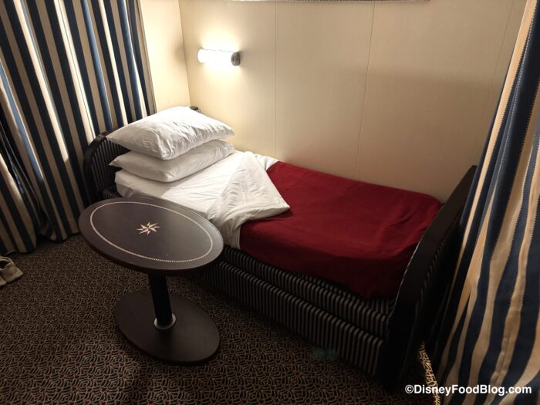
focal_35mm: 24
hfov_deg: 71.6
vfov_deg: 56.8
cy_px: 202
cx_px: 270
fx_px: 374
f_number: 1.78
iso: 800
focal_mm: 6.76
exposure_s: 1/40
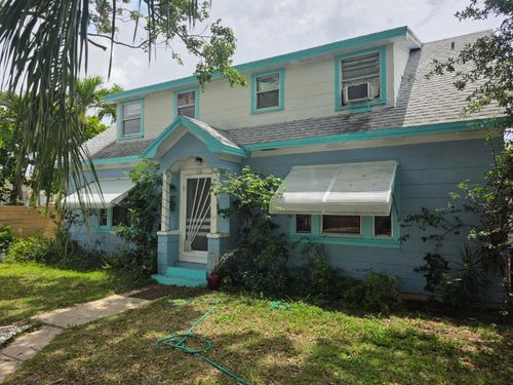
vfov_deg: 58.9
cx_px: 256
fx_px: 341
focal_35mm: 23
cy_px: 192
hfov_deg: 73.9
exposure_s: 1/7626
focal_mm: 6.3
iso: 80
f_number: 1.7
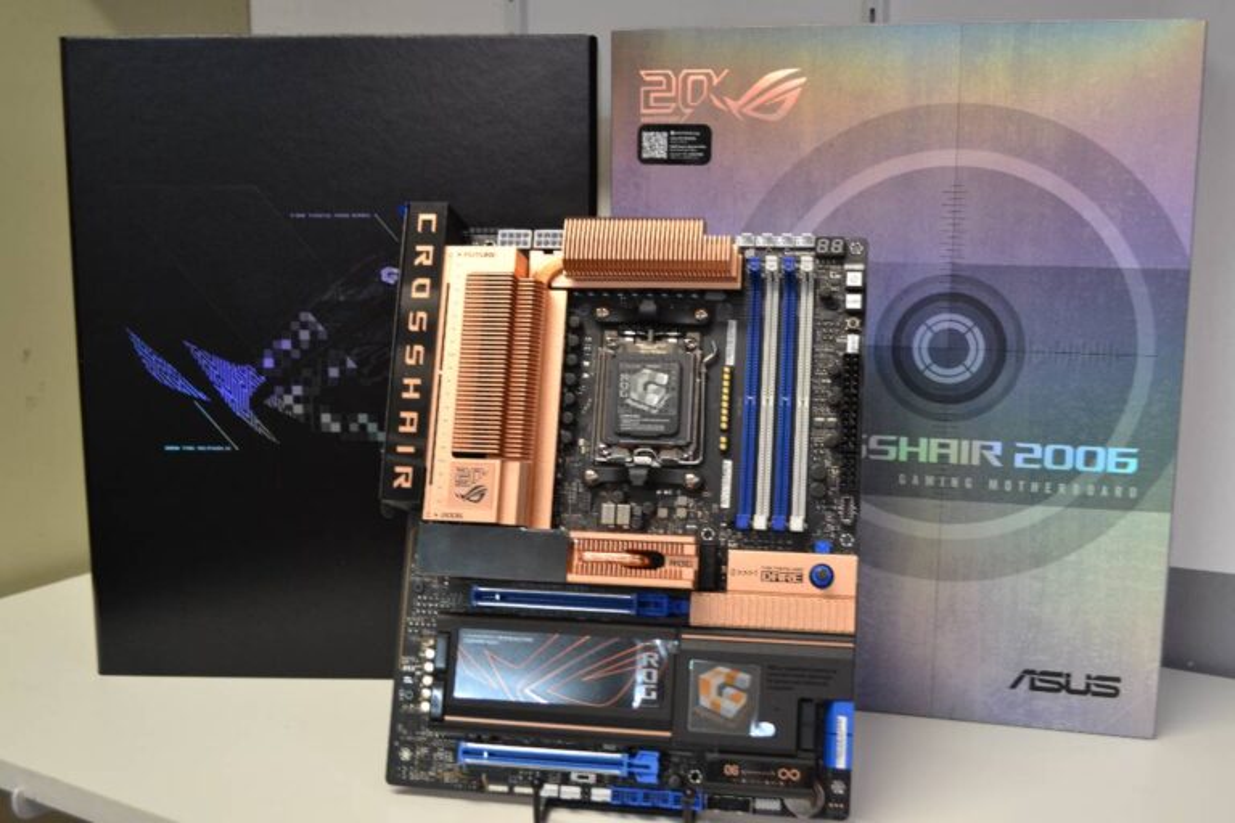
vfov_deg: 34.2
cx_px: 618
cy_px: 412
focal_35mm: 39
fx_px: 1338
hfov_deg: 49.6
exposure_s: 1/15
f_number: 4.2
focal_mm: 26
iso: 450
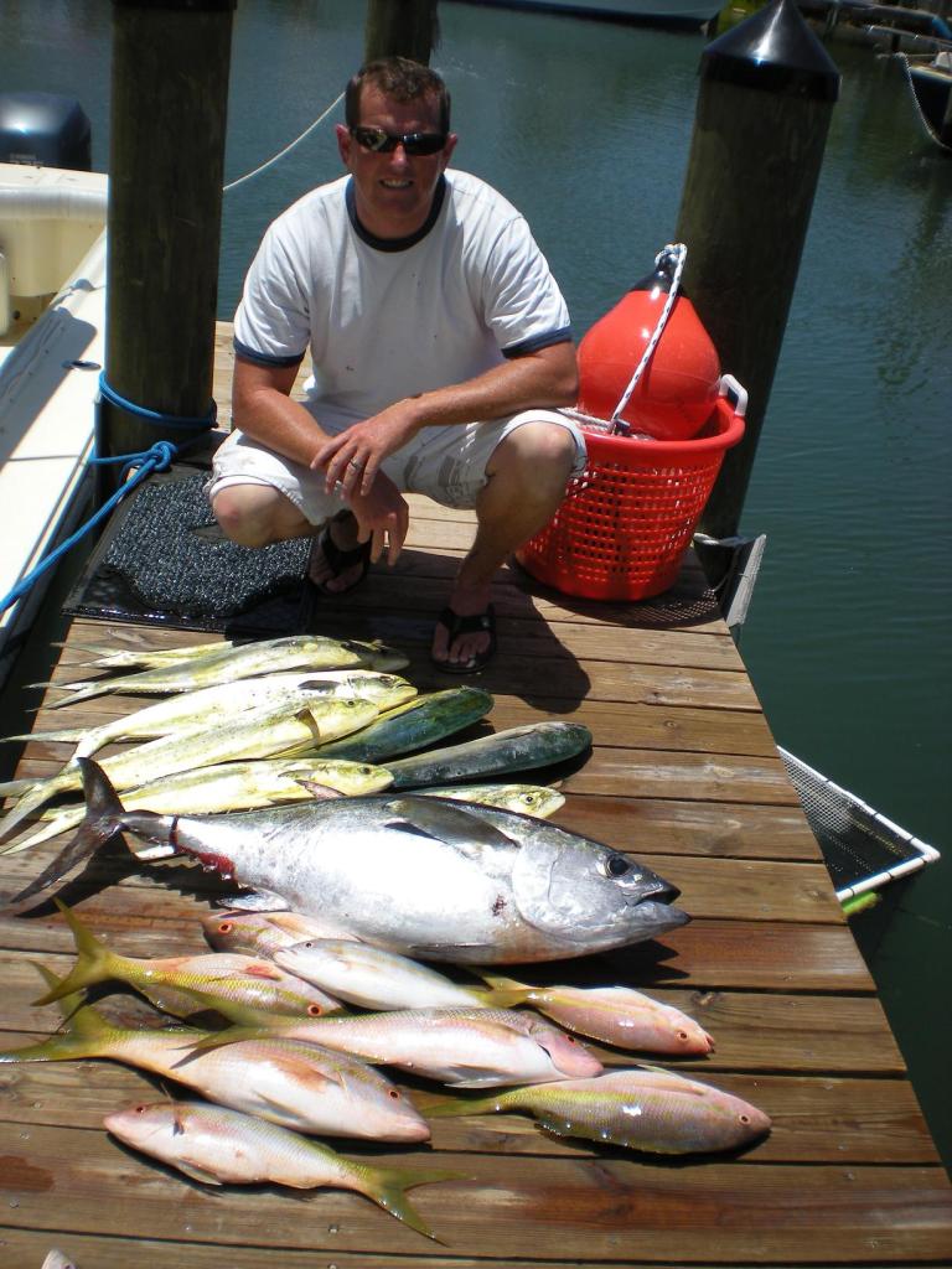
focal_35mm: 38
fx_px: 1393
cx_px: 476
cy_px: 634
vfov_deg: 49.0
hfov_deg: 37.7
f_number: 4.6
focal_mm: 6.3
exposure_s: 1/790
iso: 64
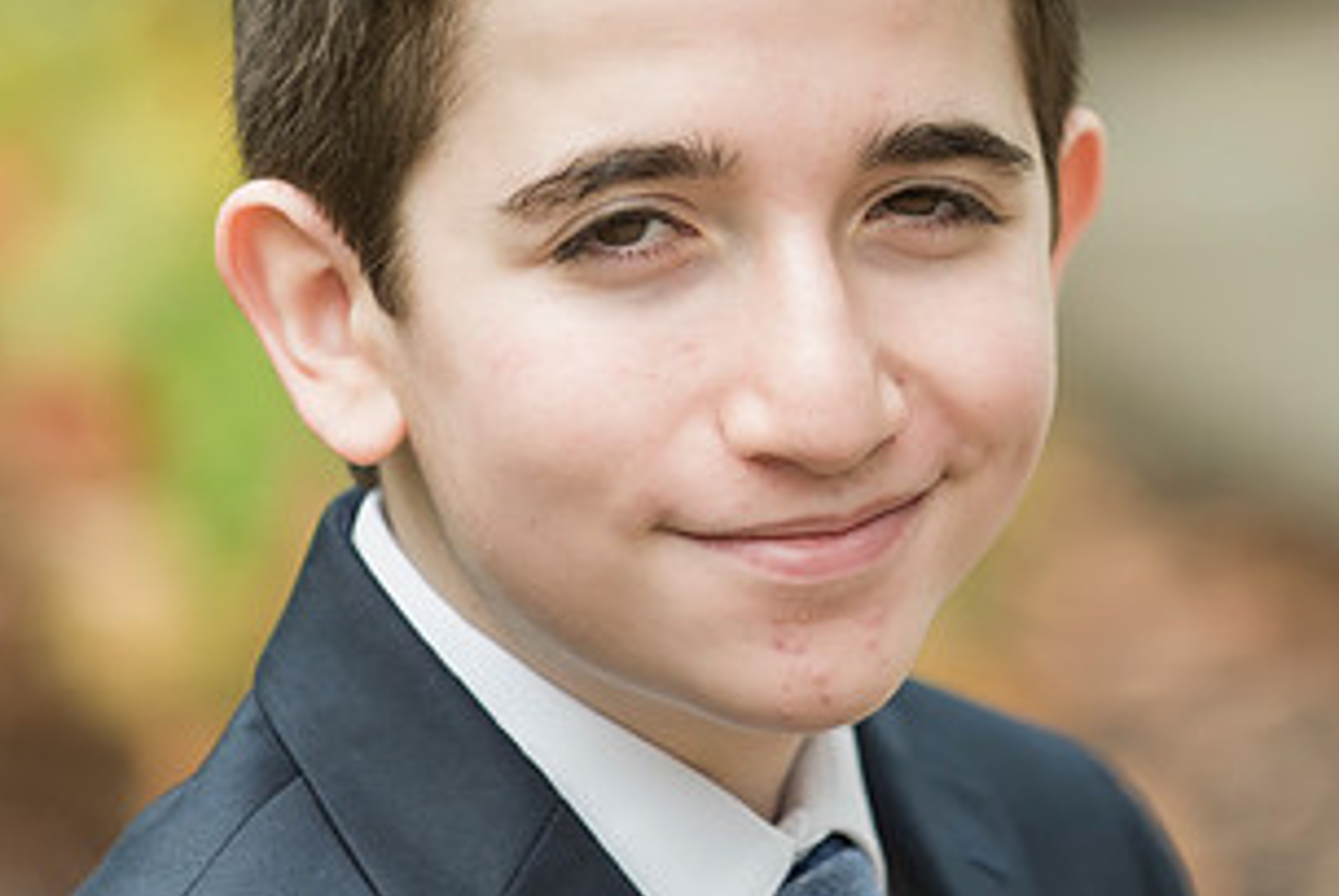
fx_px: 13440
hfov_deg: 5.7
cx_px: 1032
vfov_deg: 3.8
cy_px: 204
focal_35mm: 361
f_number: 3.5
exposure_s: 1/640
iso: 400
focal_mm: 190
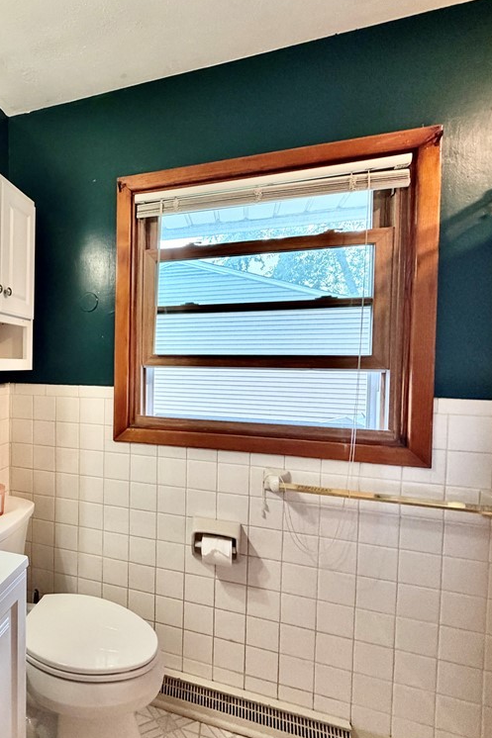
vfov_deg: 84.0
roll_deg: -0.3
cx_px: 71
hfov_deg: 55.6
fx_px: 410
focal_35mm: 20
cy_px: 369
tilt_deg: -1.8
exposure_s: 1/60
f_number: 2.2
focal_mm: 2.22
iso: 200
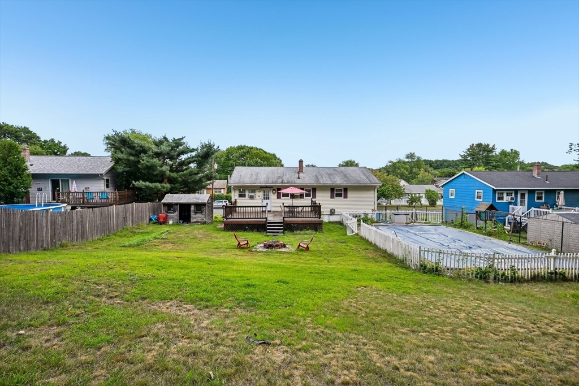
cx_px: 290
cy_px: 193
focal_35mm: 16
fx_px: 257
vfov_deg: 73.8
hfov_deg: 96.7
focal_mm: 16
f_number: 8
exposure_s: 1/320
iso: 400
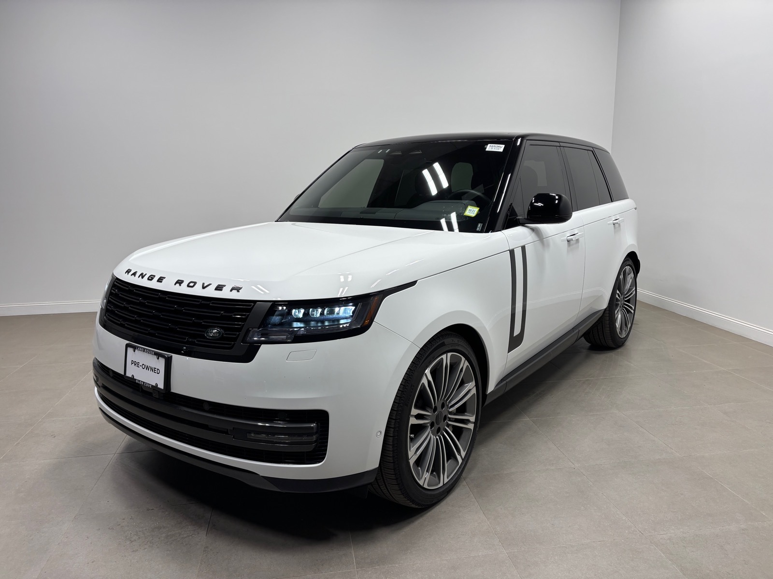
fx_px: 581
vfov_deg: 53.1
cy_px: 290
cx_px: 386
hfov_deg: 67.3
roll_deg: +0.9
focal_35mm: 26
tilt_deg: -12.0
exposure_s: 1/353
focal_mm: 5.96
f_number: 1.6
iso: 50
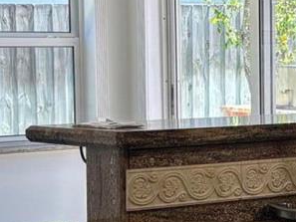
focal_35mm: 140
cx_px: 286
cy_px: 172
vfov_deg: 10.6
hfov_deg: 13.9
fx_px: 1198
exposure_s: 1/120
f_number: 1.6
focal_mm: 5.96
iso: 64
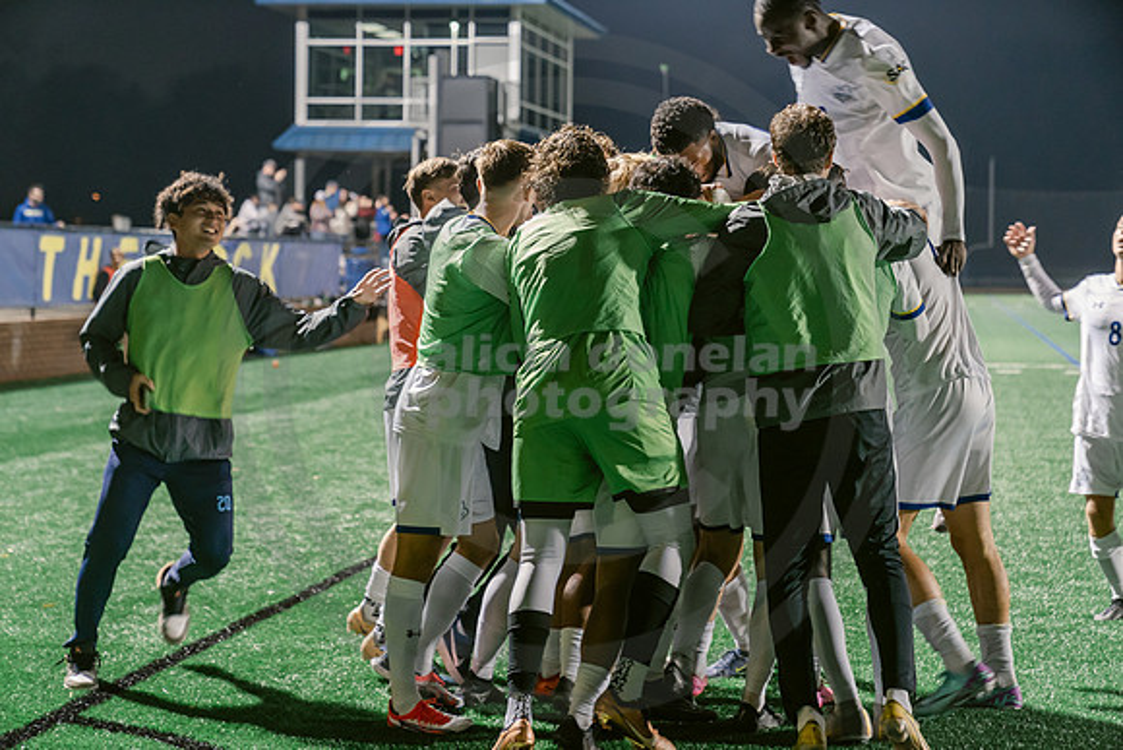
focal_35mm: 70
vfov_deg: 19.5
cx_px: 561
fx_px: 2184
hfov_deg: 28.8
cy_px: 375
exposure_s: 1/100
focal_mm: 70
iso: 2500
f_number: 3.2
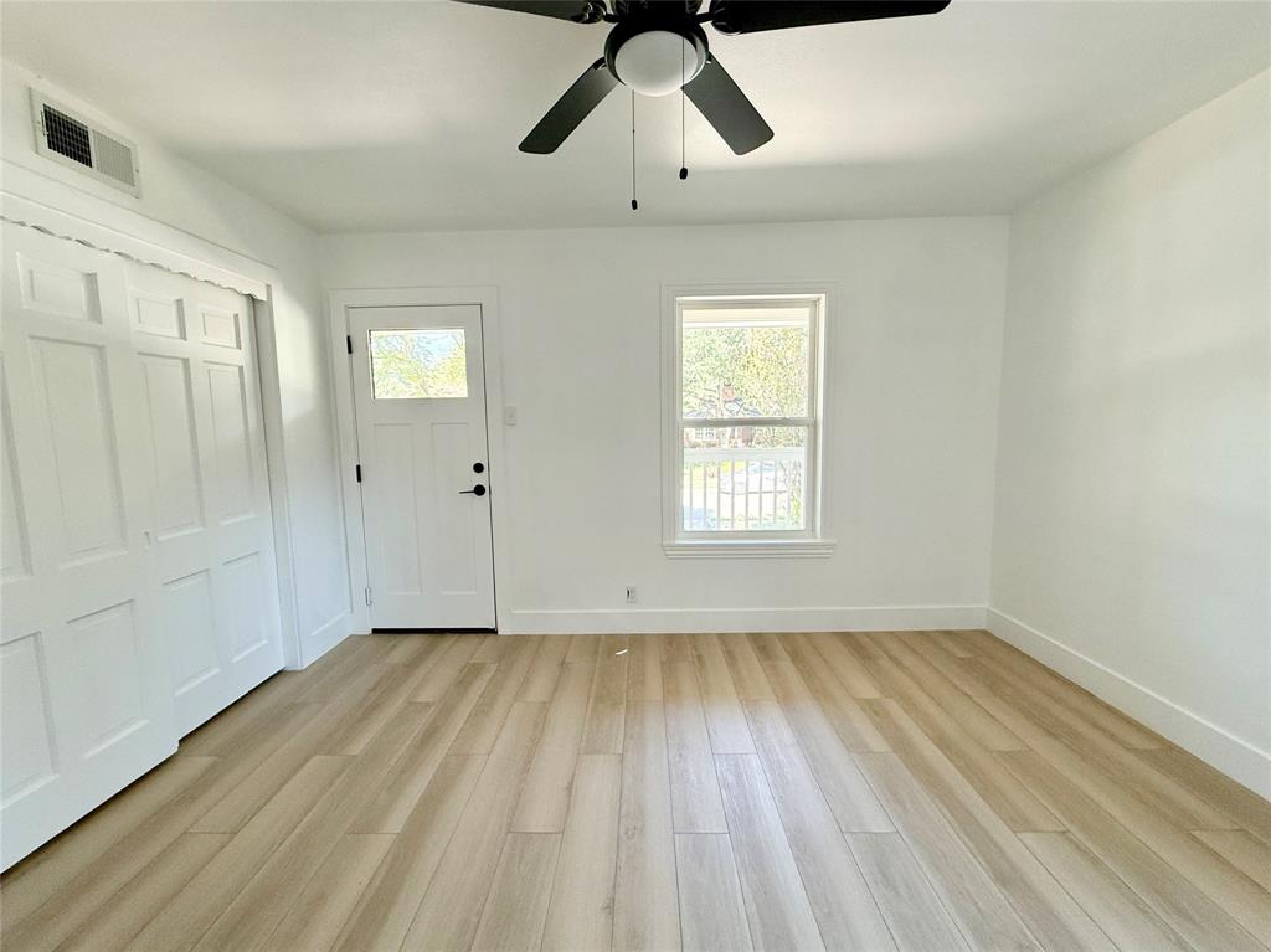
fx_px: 514
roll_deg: -0.3
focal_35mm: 14
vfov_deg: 85.6
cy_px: 476
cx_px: 636
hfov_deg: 102.1
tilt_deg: -5.7
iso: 160
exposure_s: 1/99
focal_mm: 2.22
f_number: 2.2
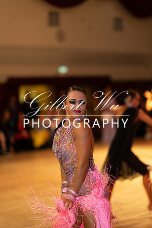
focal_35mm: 85
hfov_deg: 16.1
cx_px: 76
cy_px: 114
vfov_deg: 23.9
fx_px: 538
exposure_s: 1/125
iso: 200
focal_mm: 85
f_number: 1.4
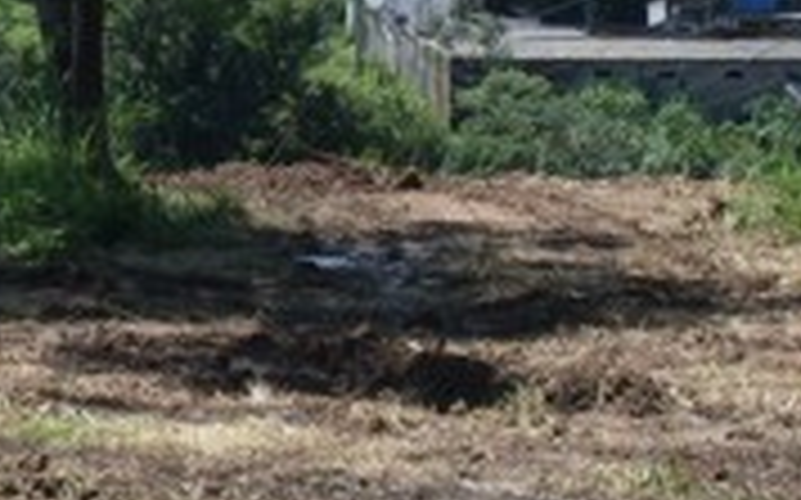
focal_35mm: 136
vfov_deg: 9.6
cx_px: -18
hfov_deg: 15.1
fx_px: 2967
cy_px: 126
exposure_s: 1/180
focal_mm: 6.3
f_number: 8.4
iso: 80
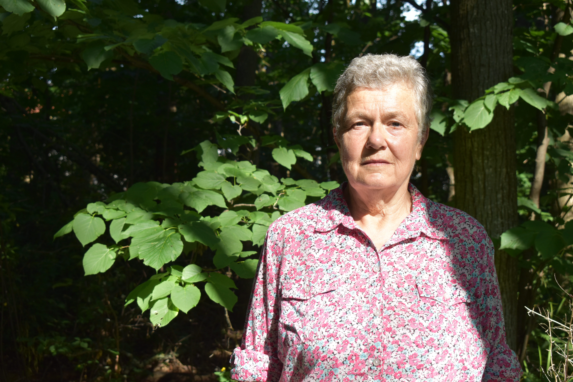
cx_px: 286
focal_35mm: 54
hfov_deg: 36.9
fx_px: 859
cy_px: 191
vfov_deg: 25.1
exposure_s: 1/250
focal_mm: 36
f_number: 8
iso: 200
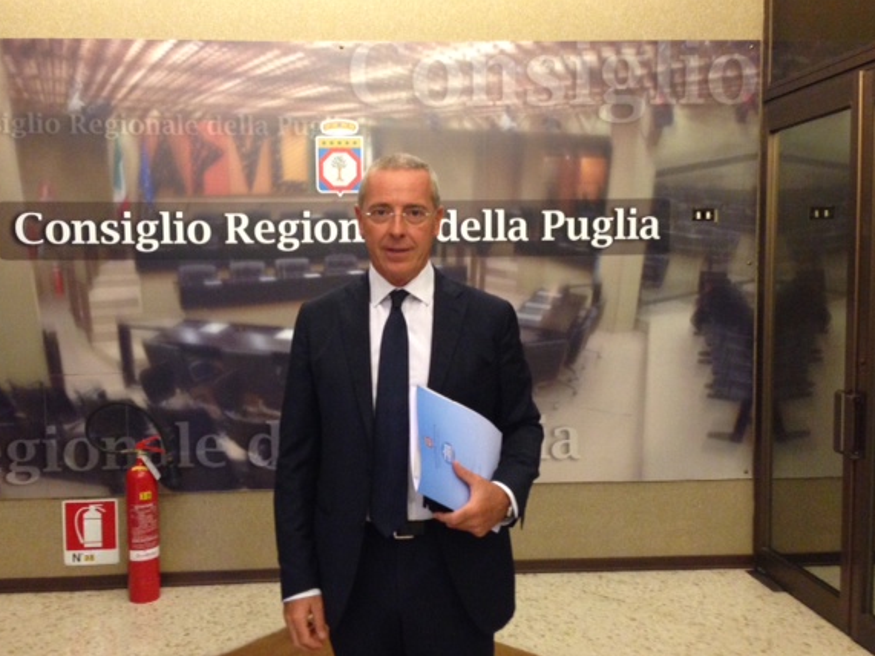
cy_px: 339
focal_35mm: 37
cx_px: 394
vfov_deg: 38.6
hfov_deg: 50.1
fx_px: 935
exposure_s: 1/20
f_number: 2.4
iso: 320
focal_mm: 4.12
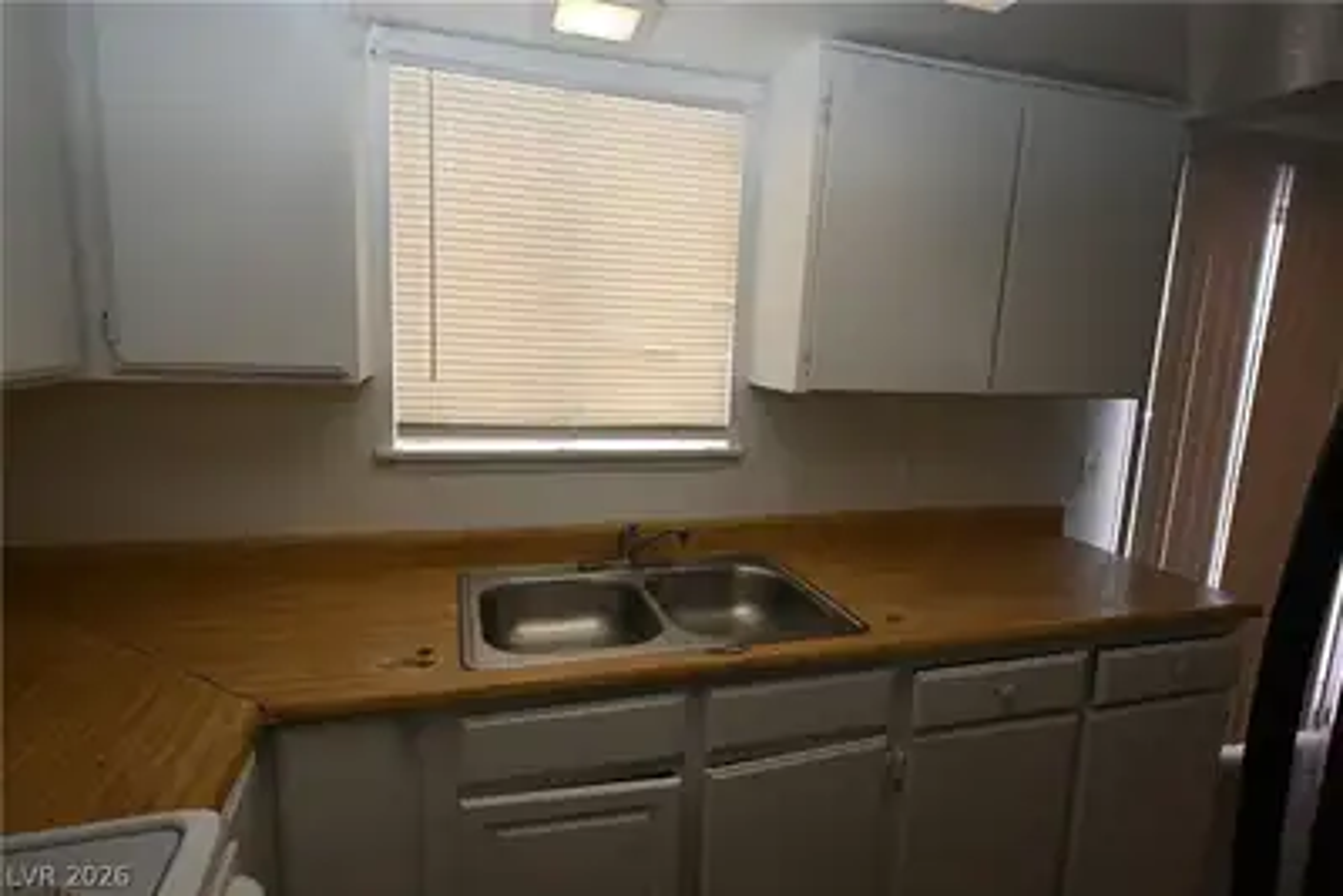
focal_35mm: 20
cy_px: 448
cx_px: 672
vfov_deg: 63.3
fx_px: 728
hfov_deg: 85.4
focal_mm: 13
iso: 200
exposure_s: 1/125
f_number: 5.6
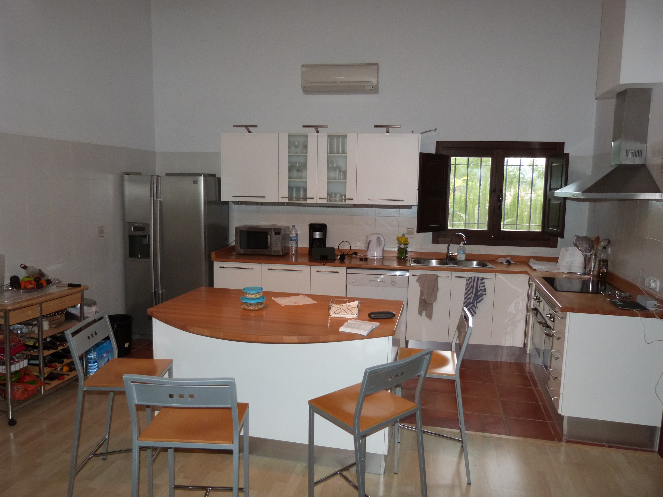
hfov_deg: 69.4
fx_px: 479
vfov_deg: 54.9
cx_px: 332
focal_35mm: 25
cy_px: 248
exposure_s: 1/60
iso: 200
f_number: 2.8
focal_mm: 4.5
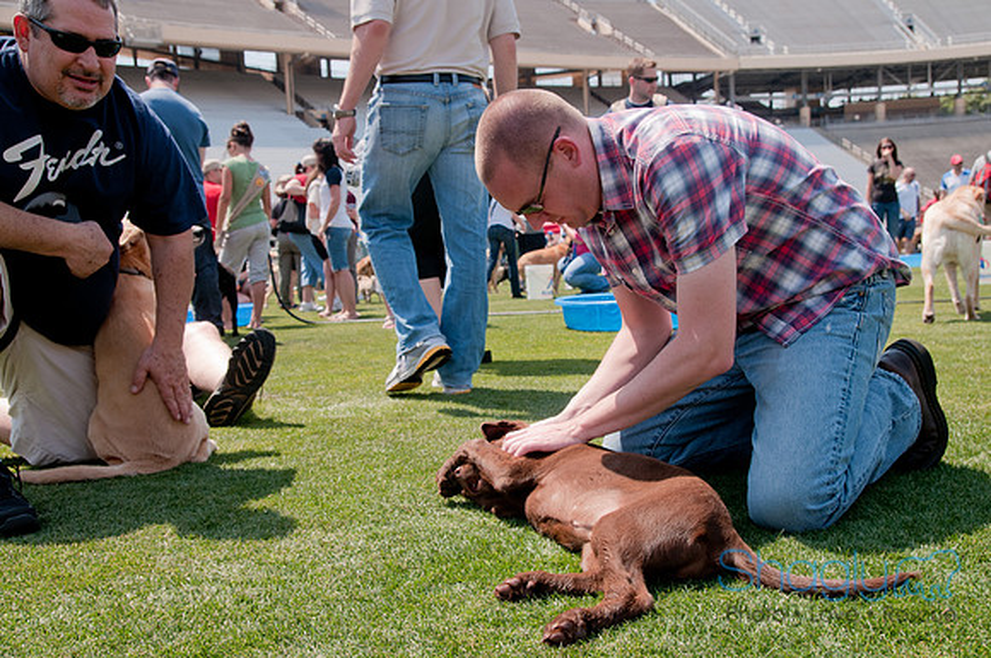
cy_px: 329
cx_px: 496
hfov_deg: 53.2
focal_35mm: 36
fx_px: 990
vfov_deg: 36.8
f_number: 5.6
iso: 200
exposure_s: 1/400
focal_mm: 24
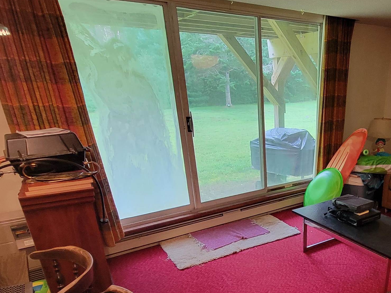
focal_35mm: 27
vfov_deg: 48.2
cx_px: 296
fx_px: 305
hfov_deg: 61.4
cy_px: 238
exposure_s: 1/60
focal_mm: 2.2
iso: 400
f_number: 2.2
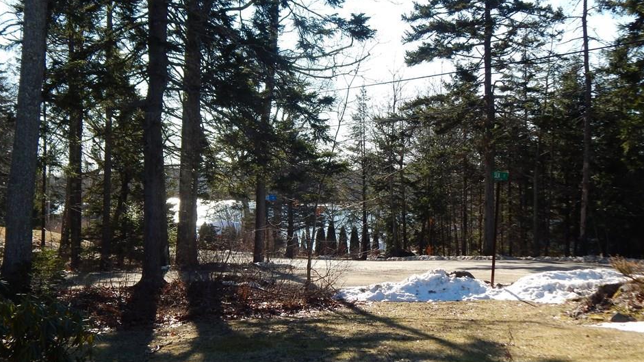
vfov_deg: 23.5
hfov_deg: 40.6
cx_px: 331
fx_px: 871
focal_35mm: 51
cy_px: 183
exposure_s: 1/640
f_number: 3.6
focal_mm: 7.7
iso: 125
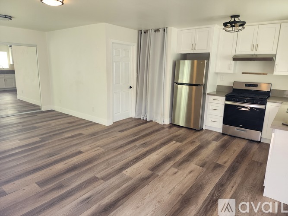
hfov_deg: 73.9
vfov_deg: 58.9
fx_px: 191
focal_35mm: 23
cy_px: 108
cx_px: 144
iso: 100
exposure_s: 1/180
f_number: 1.8
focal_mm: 6.4
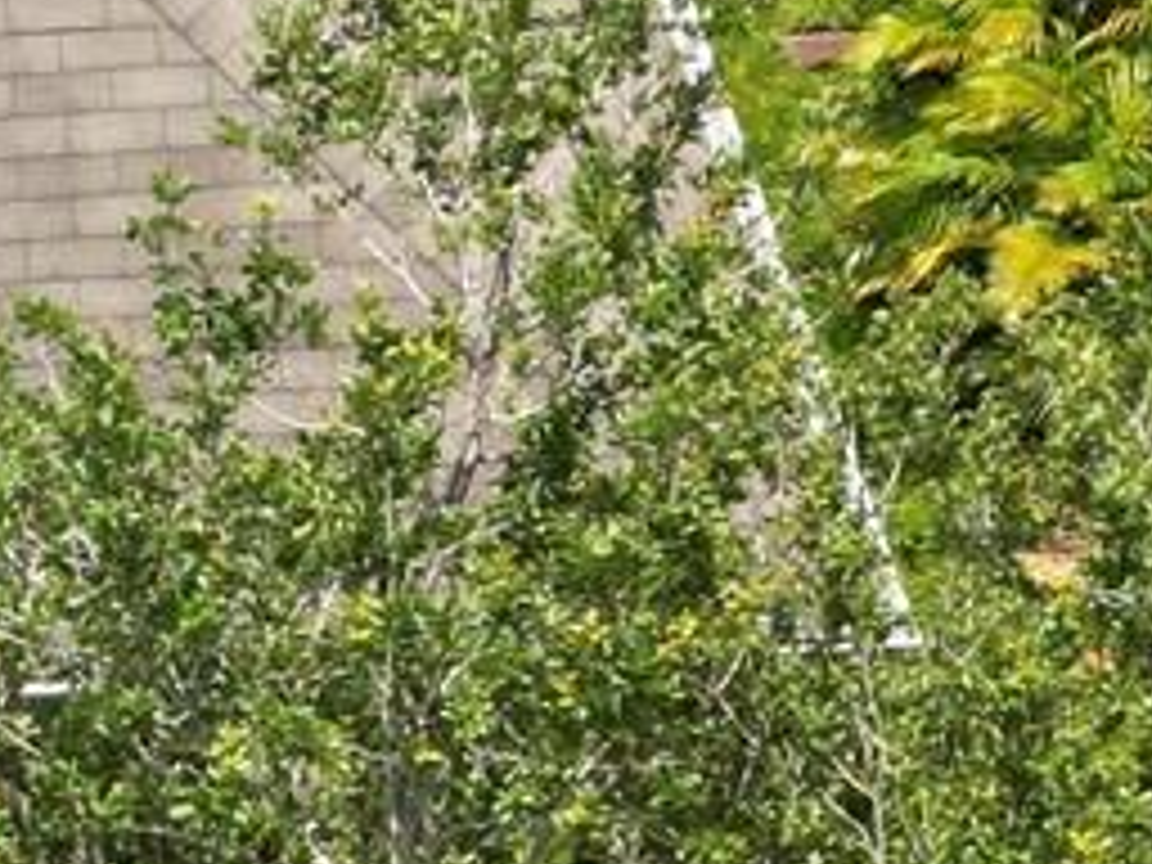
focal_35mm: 150
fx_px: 4992
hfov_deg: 12.1
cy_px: 1476
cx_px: -927
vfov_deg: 9.5
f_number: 1.7
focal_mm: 6.72
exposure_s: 1/1000
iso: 100
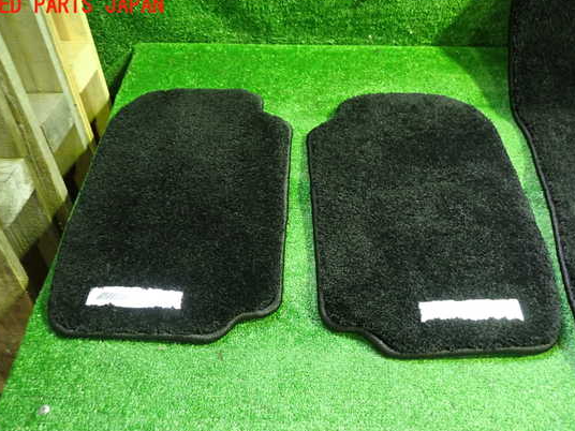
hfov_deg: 63.4
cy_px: 234
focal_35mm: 28
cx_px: 291
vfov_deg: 49.7
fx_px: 465
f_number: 2
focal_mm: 4.5
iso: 640
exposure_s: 1/30
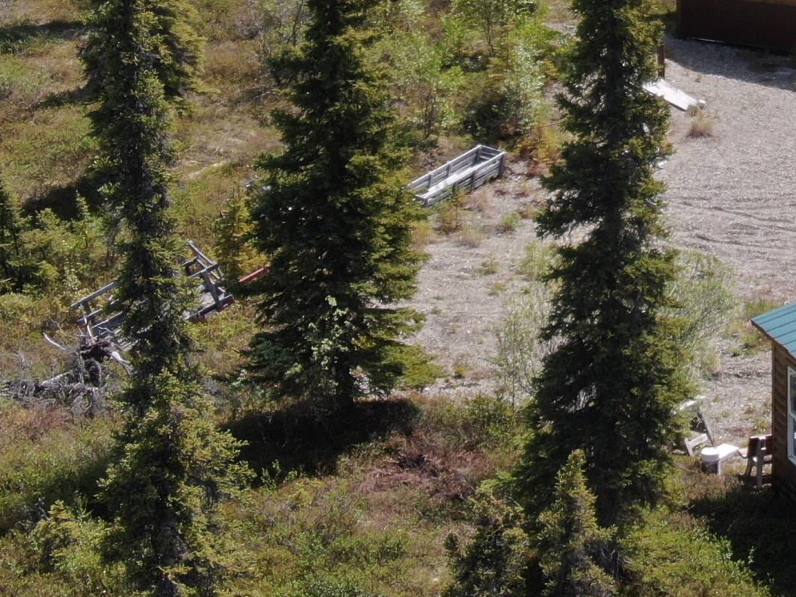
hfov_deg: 14.5
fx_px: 3081
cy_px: -77
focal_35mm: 134
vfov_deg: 10.9
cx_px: 817
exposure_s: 1/500
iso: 100
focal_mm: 8.6
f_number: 3.8
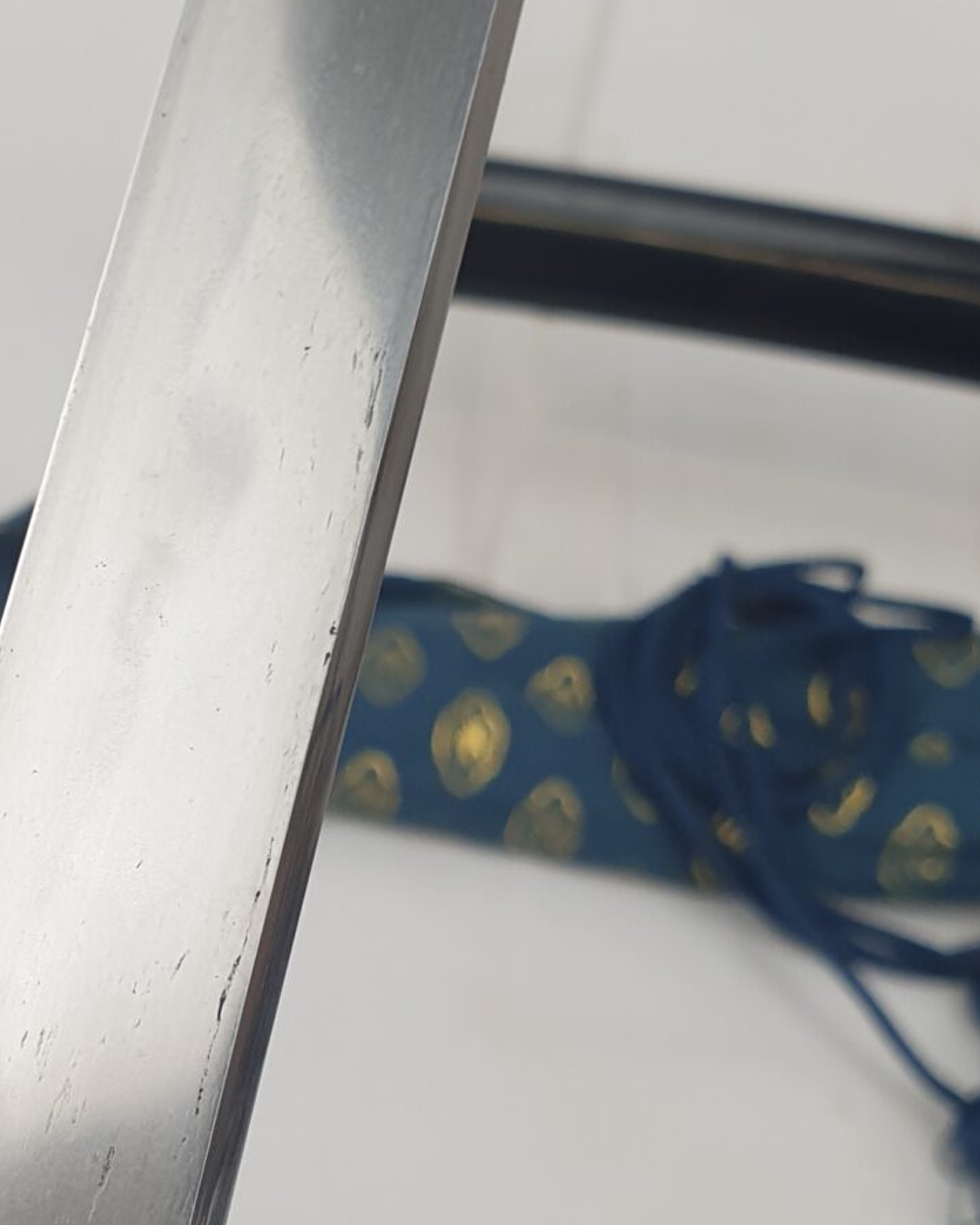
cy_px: 929
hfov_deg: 20.6
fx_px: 2647
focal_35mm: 73
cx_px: 142
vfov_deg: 25.7
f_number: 2.4
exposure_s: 1/100
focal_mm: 4.3
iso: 50
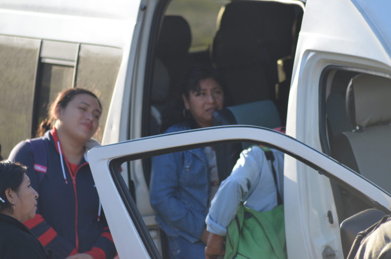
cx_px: 196
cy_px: 130
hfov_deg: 6.3
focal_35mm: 330
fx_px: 3576
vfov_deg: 4.1
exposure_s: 1/1000
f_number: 5
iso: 720
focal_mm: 220
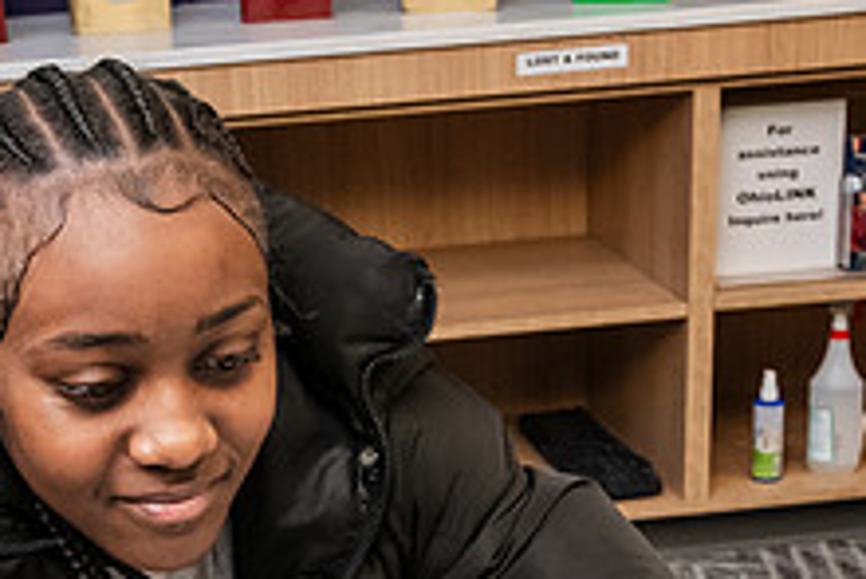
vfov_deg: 17.1
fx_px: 1902
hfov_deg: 25.2
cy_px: 475
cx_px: 169
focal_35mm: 79
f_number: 9
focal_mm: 30
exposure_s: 1/125
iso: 2500
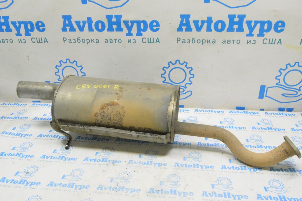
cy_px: 100
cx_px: 151
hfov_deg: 57.3
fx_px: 277
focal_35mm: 33
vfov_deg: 39.9
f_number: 20
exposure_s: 1/15
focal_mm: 22
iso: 6400
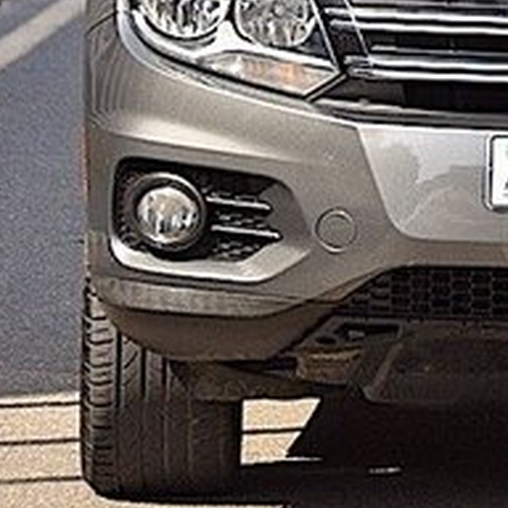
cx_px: 582
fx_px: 7645
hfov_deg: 3.8
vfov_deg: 3.8
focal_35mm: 460
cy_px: -33
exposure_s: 1/800
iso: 640
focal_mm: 105
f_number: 7.1
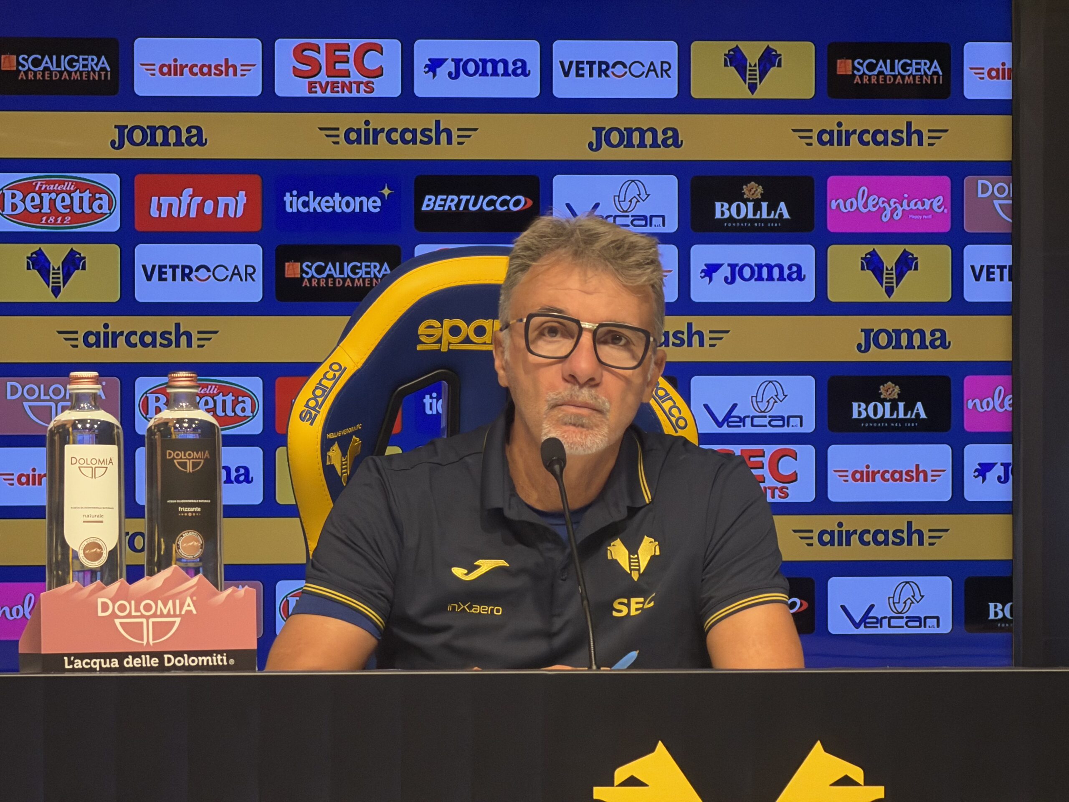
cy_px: 401
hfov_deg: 9.9
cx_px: 534
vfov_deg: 7.4
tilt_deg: -0.2
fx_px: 6176
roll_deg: +0.6
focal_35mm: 200
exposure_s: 1/100
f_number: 2.8
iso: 400
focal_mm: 16.89
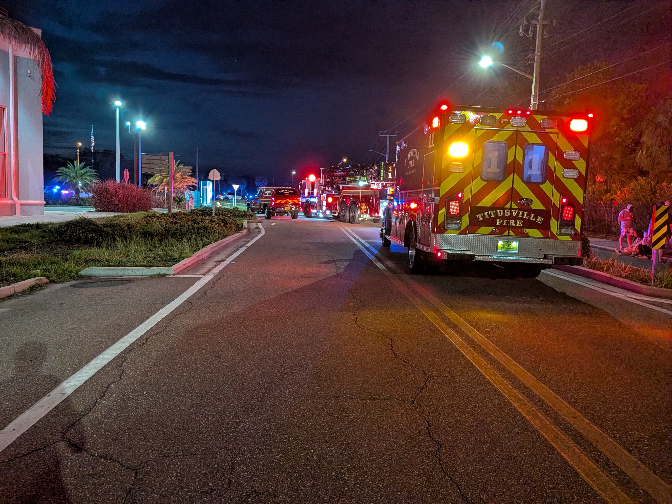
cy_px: 252
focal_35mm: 24
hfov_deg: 71.6
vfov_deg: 56.8
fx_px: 466
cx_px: 336
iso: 642
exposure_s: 1/76.2
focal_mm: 4.53
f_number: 1.7
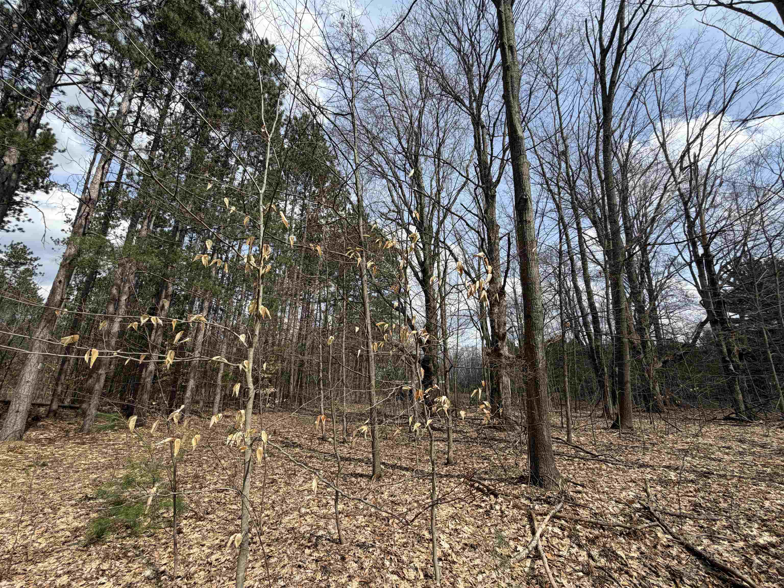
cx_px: 392
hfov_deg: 102.1
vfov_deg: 85.7
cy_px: 294
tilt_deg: +15.7
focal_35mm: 14
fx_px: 317
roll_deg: -0.8
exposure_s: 1/770
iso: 32
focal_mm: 2.22
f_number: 2.2
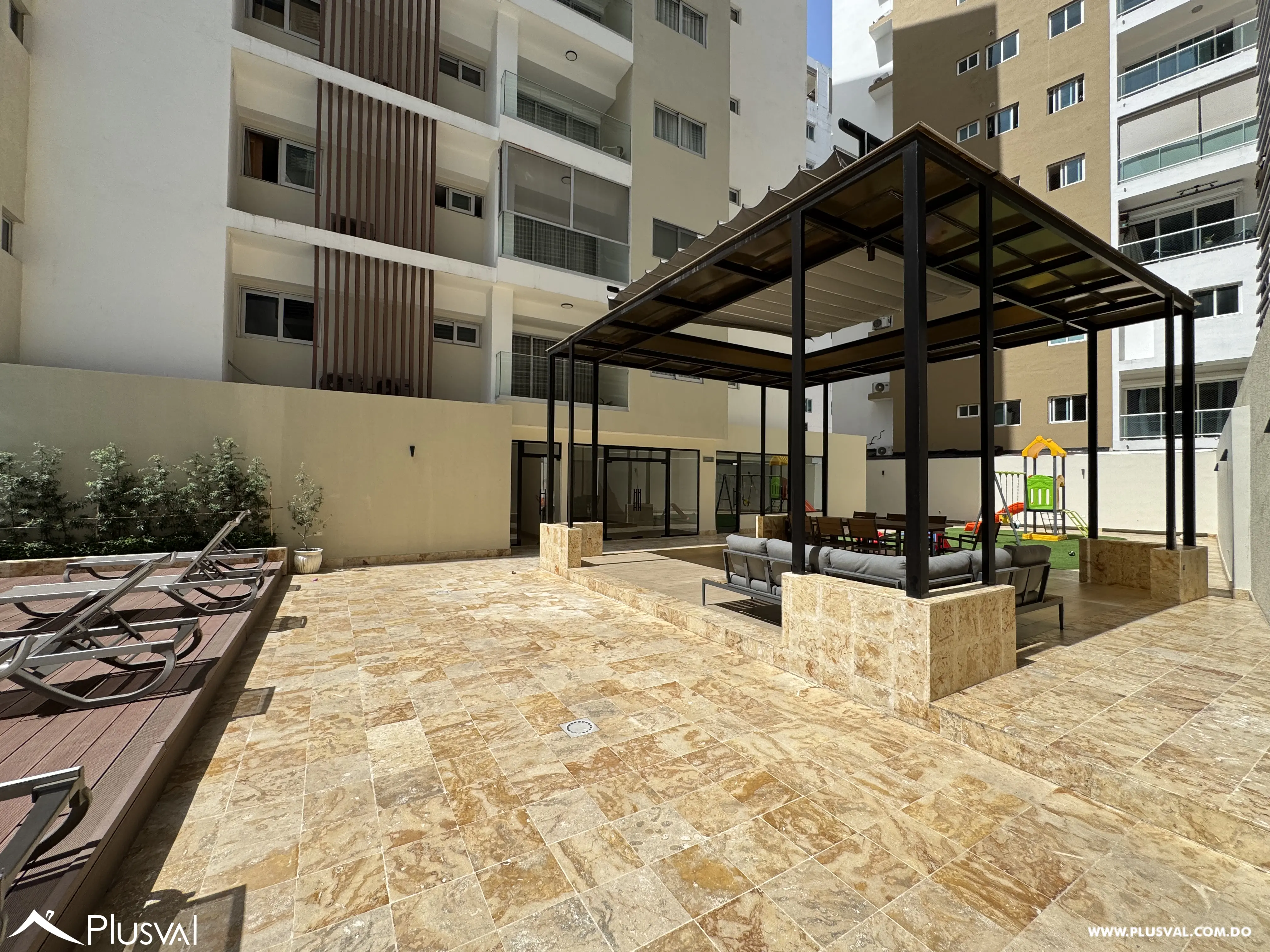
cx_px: 635
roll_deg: -0.5
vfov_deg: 85.7
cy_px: 476
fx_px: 514
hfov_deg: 102.1
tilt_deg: +0.2
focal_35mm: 14
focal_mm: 2.22
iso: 50
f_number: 2.2
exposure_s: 1/1832
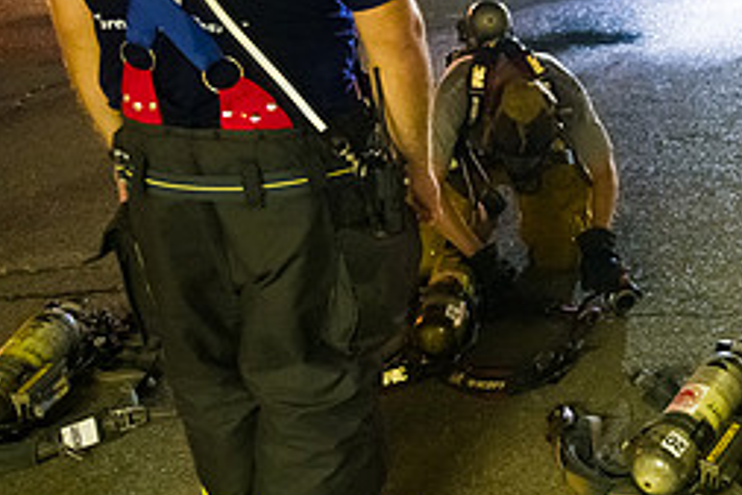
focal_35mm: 55
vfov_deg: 24.3
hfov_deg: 32.1
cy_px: 98
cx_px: 809
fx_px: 1134
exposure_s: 1/125
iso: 6400
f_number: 3.2
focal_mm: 24
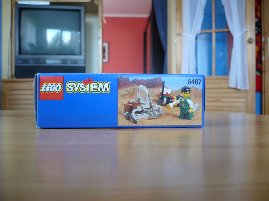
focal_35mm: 35
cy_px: 100
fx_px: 272
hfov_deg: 52.6
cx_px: 134
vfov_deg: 40.7
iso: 100
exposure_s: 1/25
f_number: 2.8
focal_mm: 5.8
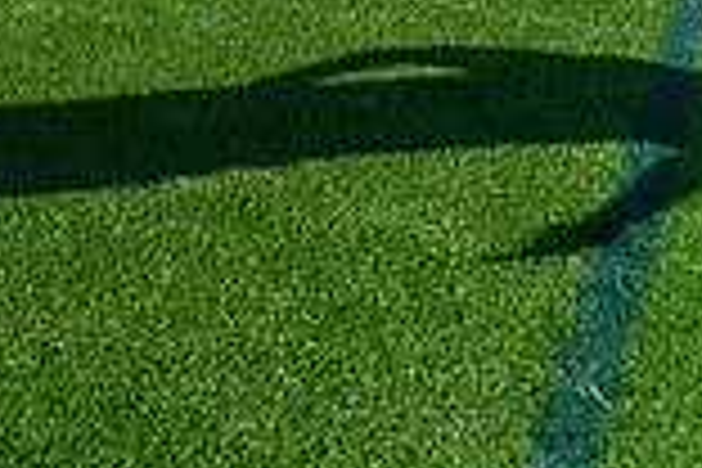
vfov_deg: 14.3
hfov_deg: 18.1
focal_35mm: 89
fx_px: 1735
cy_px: -254
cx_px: -567
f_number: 4
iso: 160
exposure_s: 1/1250
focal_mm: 24
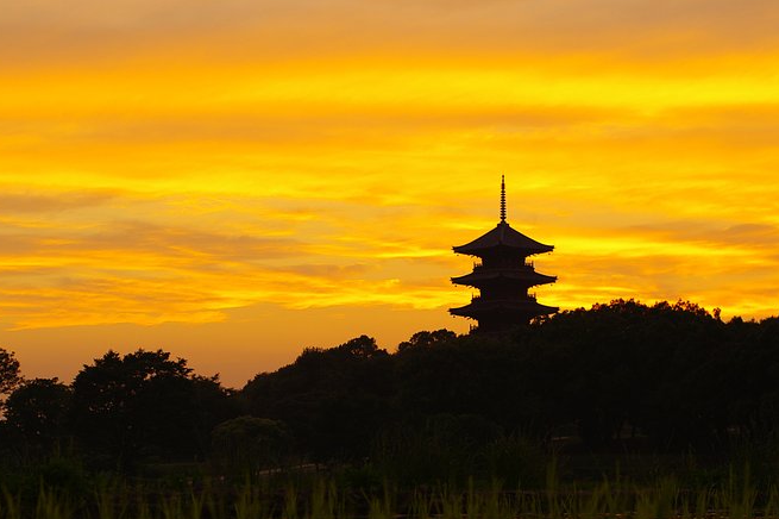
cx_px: 364
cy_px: 384
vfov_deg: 13.5
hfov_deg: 20.3
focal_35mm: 101
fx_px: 2180
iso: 100
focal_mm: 43
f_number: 2.8
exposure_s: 1/80
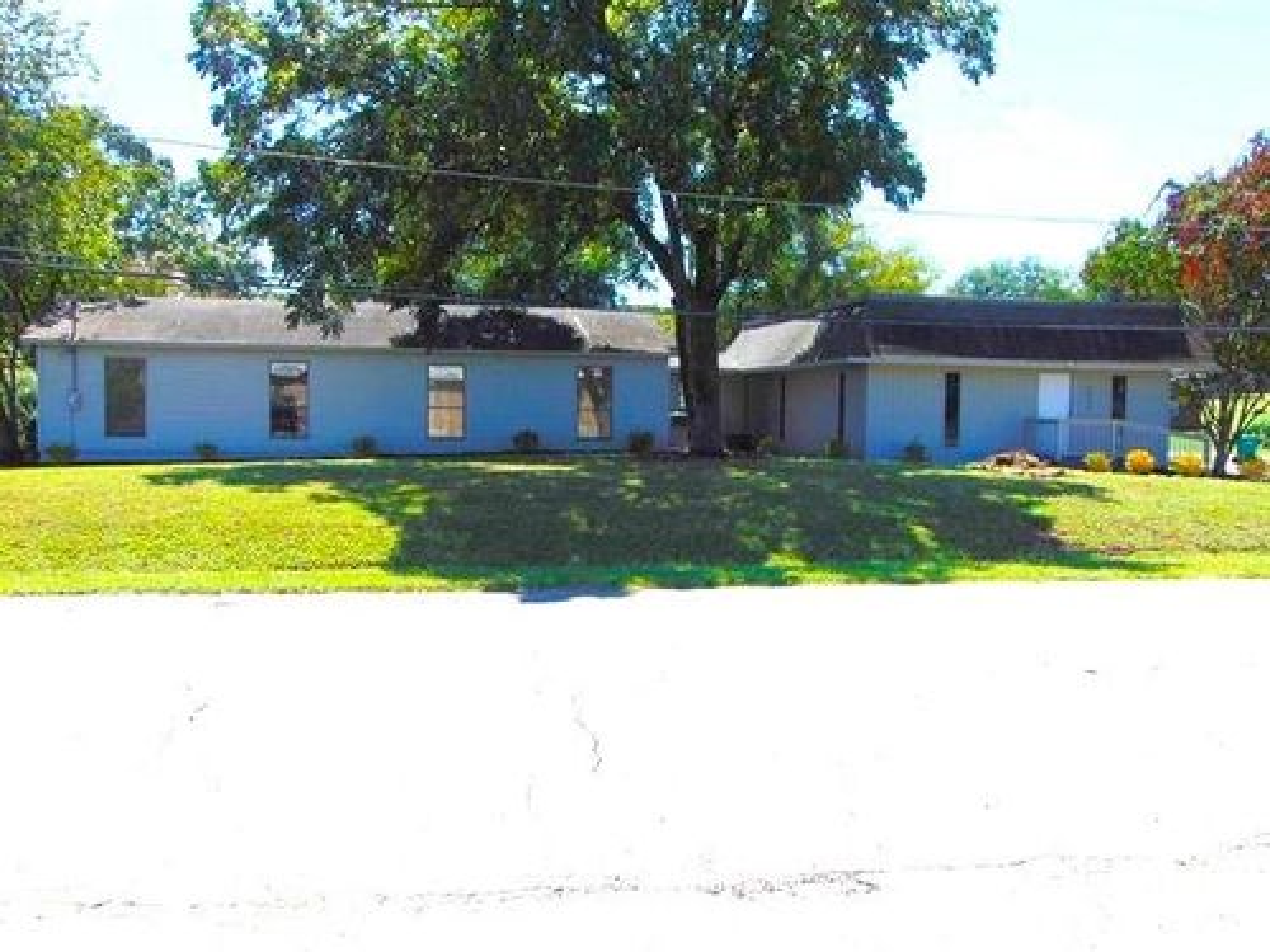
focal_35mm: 33
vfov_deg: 42.9
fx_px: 1211
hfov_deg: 55.4
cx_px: 635
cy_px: 476
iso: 80
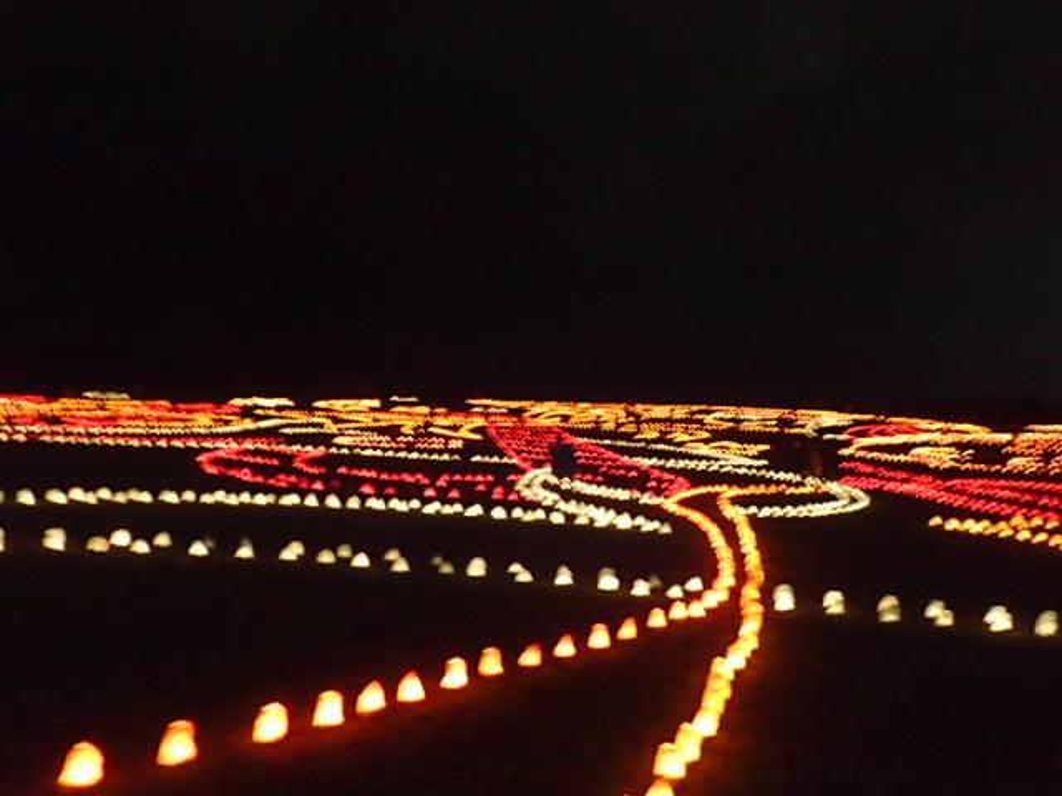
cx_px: 531
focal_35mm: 28
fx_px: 859
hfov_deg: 63.4
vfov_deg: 49.7
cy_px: 398
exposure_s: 1/8
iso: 1600
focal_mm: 5.14
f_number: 2.2
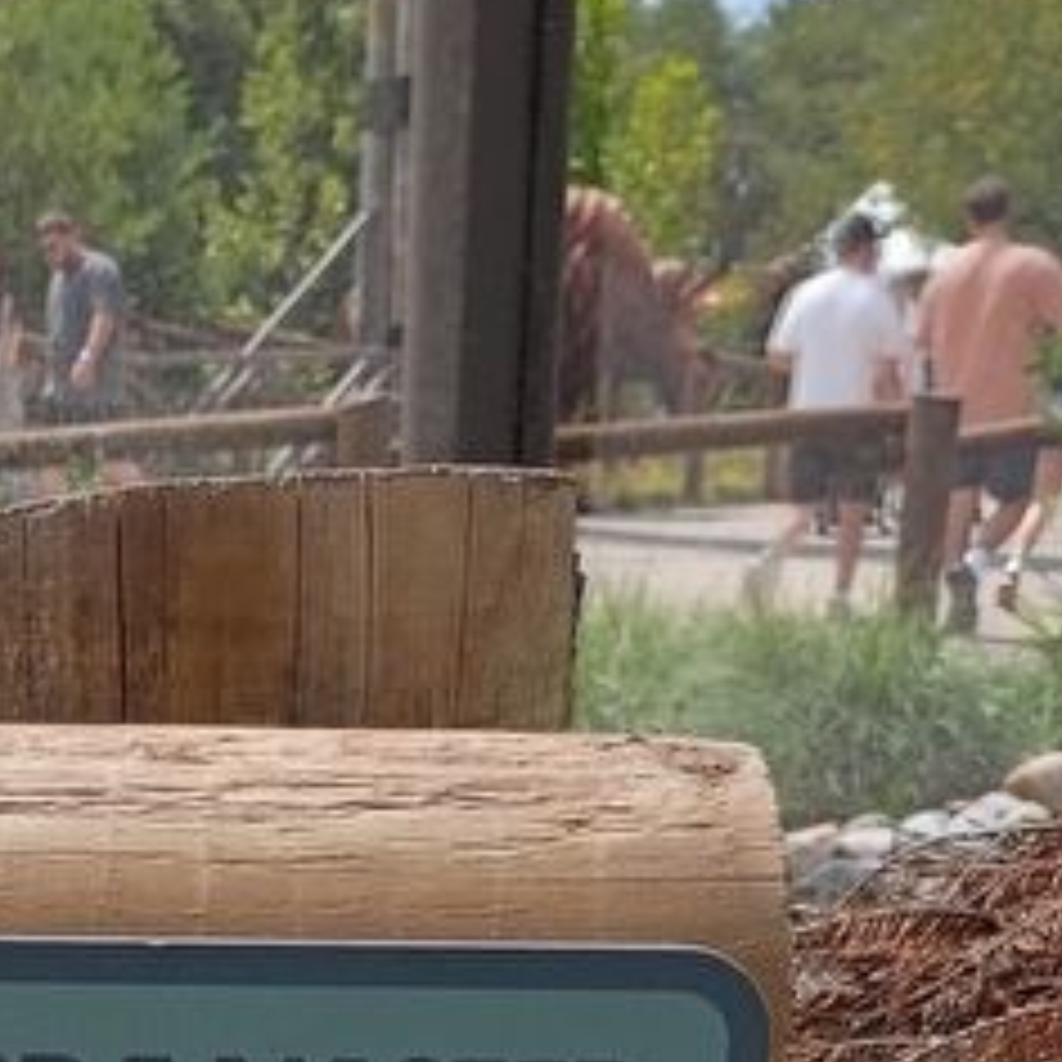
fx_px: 3020
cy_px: 1516
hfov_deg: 19.6
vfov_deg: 18.1
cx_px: 104
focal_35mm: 87
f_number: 1.8
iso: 100
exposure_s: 1/595
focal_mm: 4.27
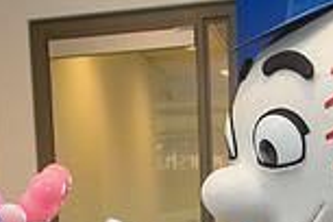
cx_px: 205
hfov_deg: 22.3
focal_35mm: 91
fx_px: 842
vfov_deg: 13.3
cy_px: 416
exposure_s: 1/100
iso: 800
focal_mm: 24
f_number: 3.5
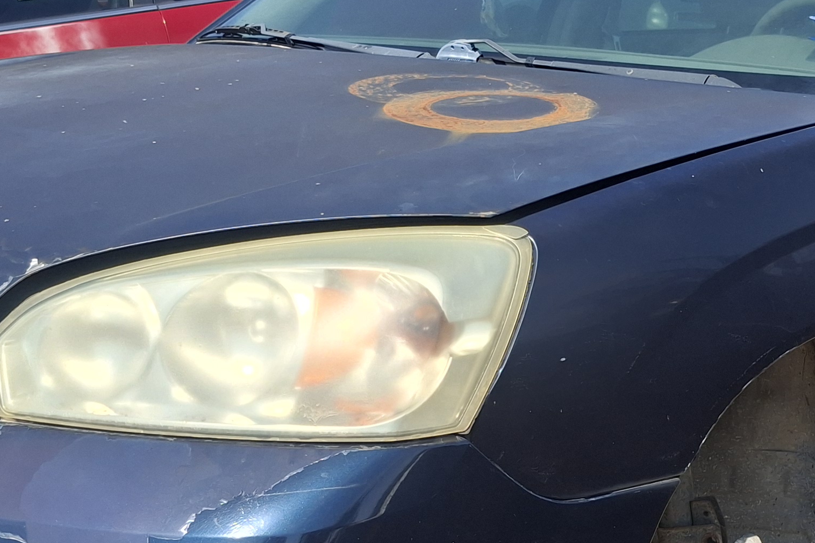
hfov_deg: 28.7
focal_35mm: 70
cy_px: 317
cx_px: 544
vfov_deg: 19.4
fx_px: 1584
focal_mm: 4.69
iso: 32
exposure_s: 1/2066
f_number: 1.8
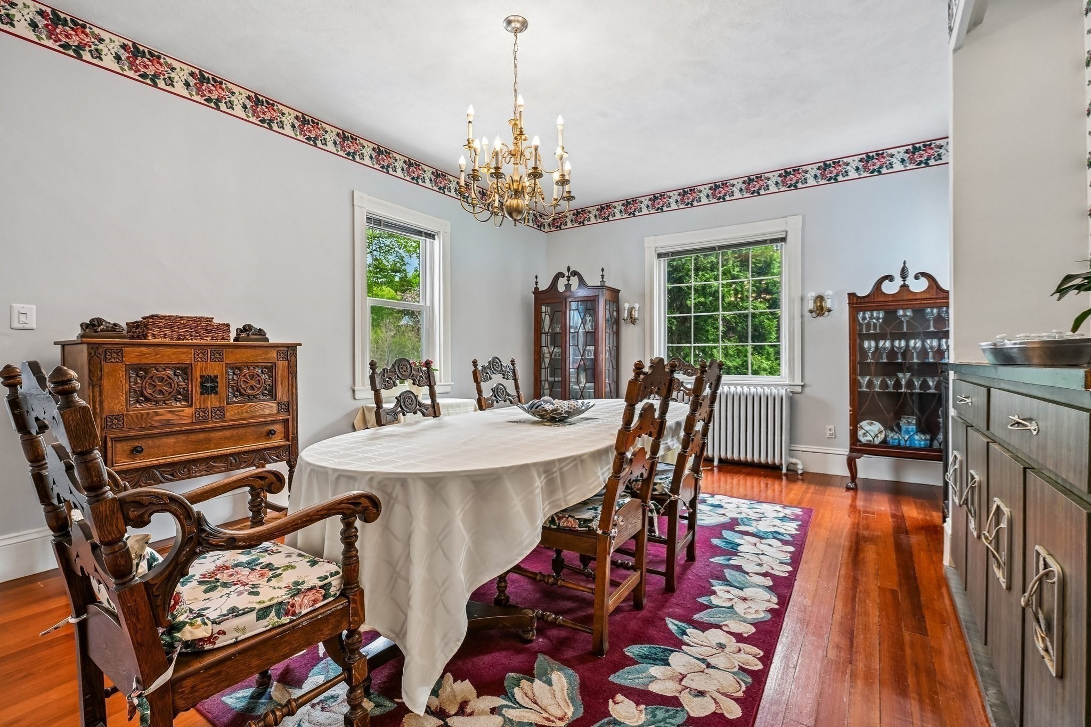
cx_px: 546
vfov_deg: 73.7
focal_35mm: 16
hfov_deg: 96.7
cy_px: 364
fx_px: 485
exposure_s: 1/25
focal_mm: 16
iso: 400
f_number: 8
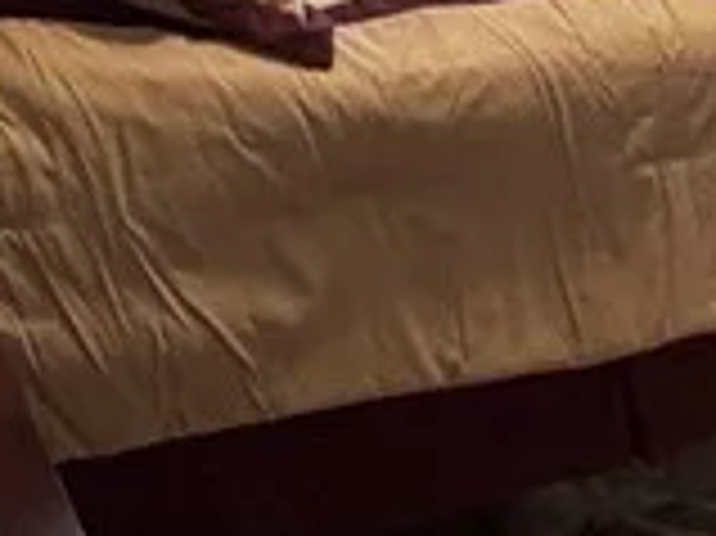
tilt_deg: -11.3
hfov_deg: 20.3
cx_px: 869
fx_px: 1860
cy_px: -59
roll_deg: -0.5
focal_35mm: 90
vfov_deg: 15.9
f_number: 2.2
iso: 500
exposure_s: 1/60
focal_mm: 2.22
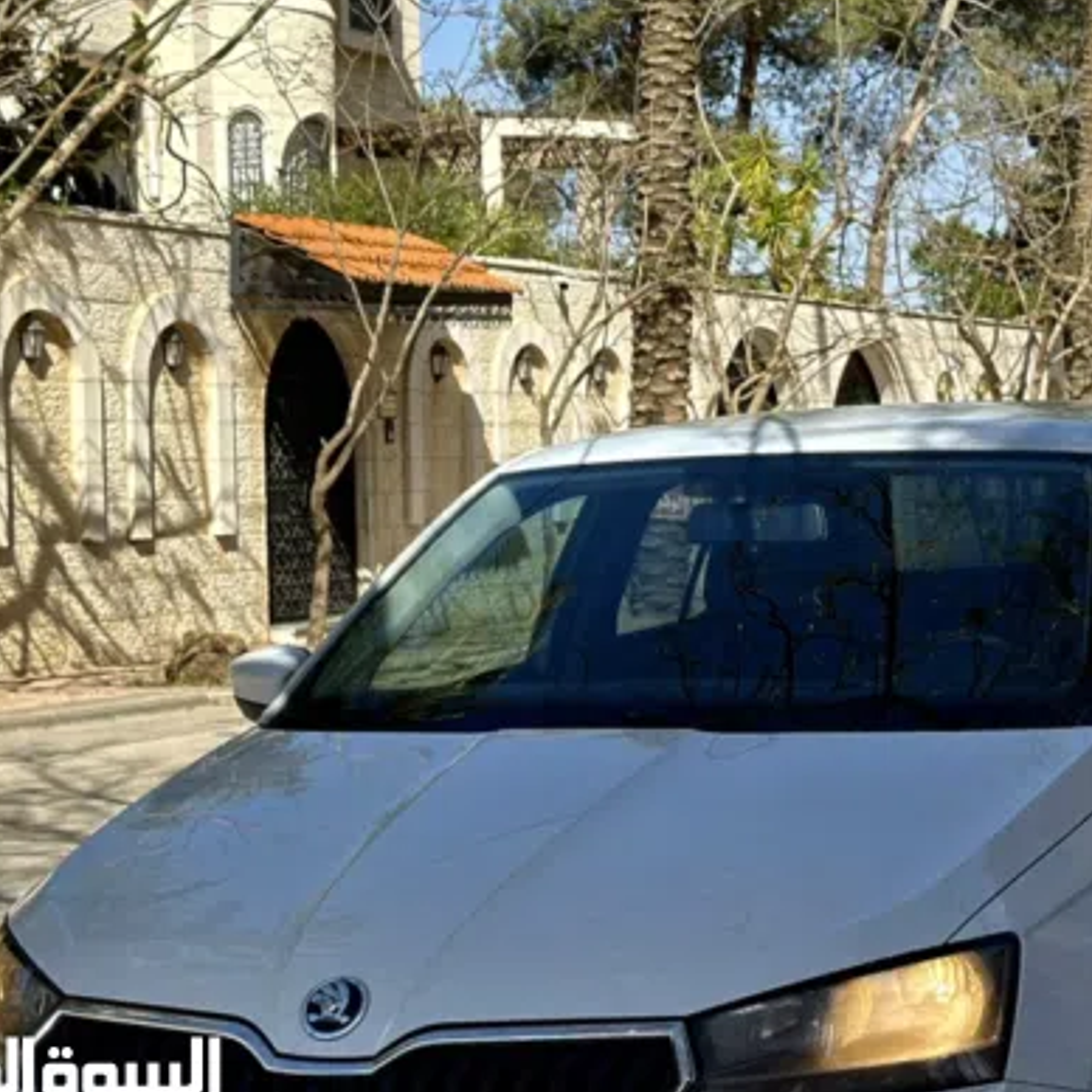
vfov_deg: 33.3
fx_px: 1820
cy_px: 630
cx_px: 645
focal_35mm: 51
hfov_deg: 33.3
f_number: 1.78
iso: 64
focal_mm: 6.76
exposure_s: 1/2717
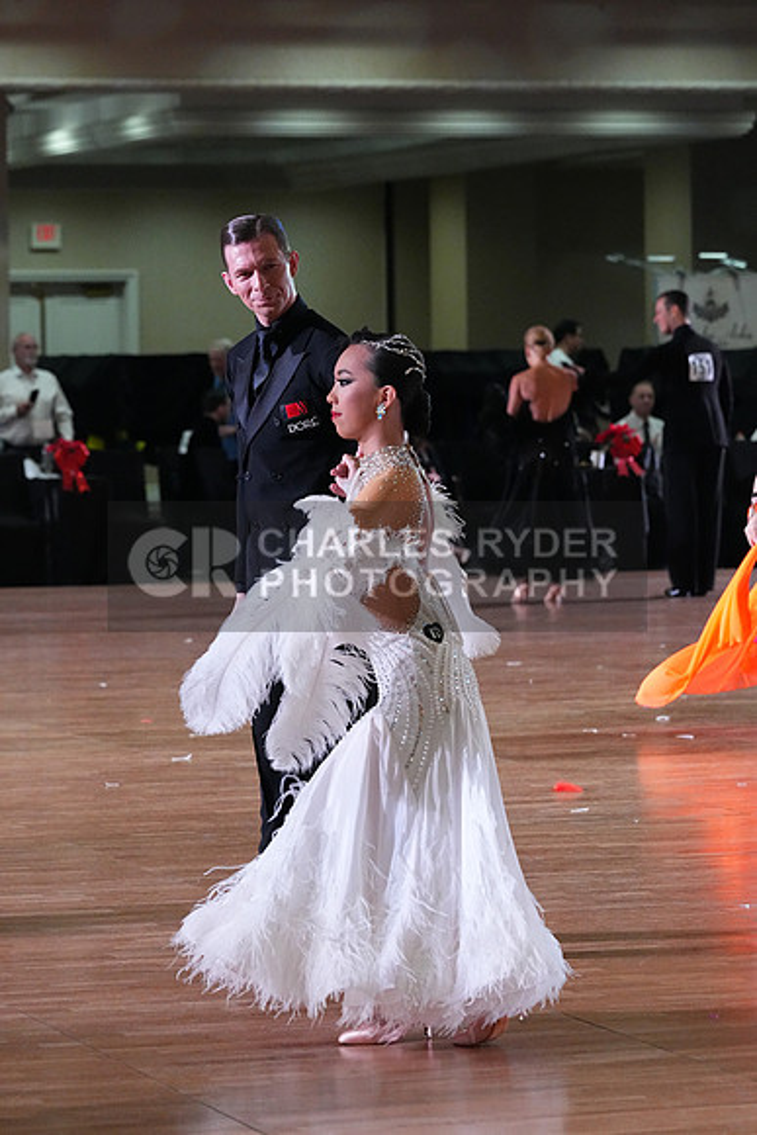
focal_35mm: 148
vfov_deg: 13.9
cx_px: 378
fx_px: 4665
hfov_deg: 9.3
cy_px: 568
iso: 10000
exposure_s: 1/400
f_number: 6.3
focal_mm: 148
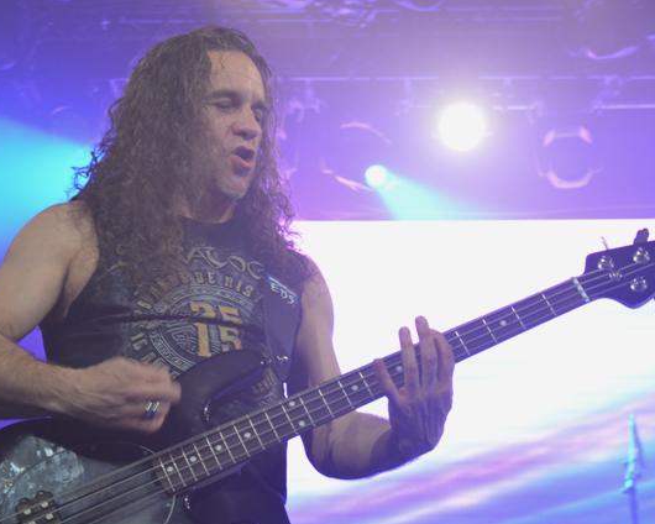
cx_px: 281
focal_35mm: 85
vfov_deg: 18.1
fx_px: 1648
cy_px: 263
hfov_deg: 22.5
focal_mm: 50
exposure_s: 1/60
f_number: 5.6
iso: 2000
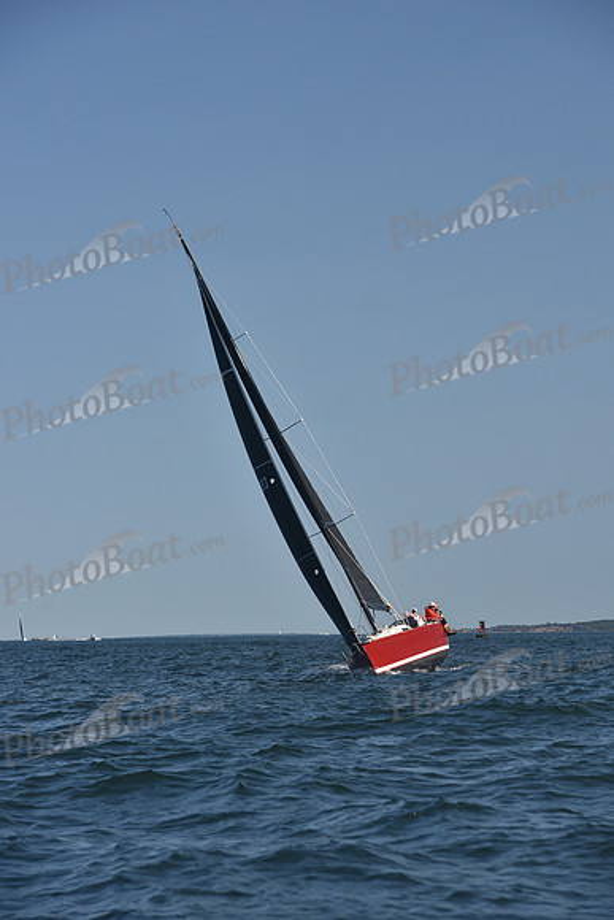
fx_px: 2684
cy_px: 460
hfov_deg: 13.0
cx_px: 307
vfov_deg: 19.5
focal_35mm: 105
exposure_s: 1/800
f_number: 5.6
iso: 250
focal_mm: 105
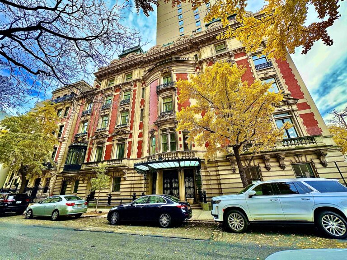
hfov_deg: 102.1
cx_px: 174
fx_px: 140
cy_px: 130
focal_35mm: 14
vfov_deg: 85.7
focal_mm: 2.22
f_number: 2.2
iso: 200
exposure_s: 1/99
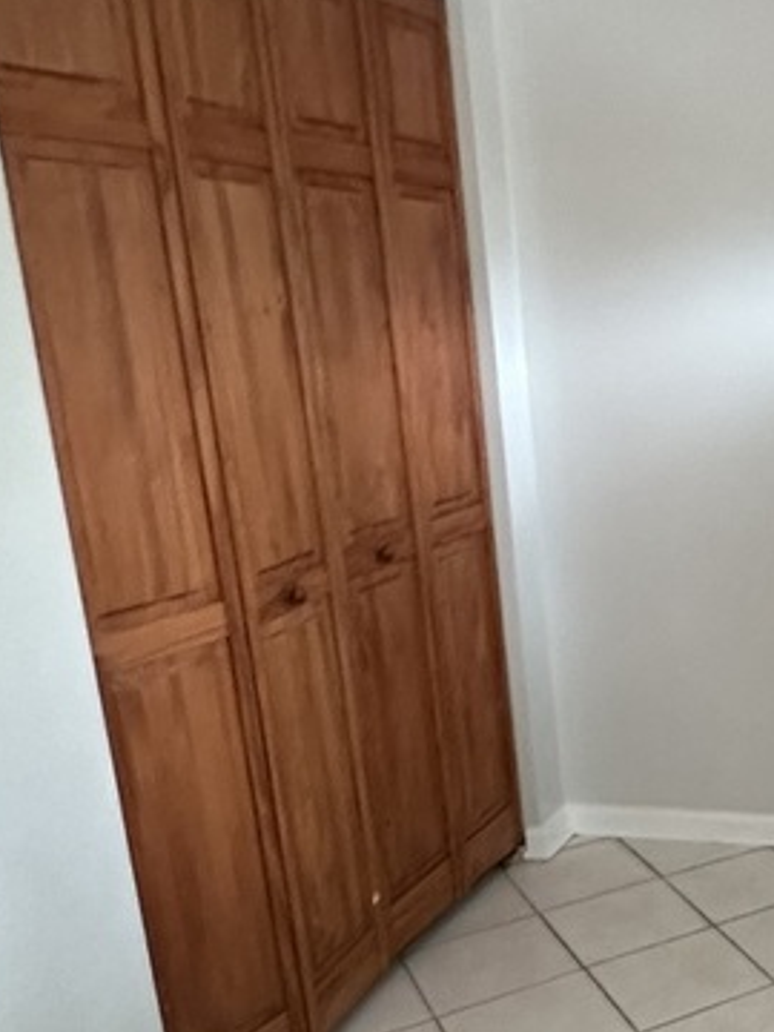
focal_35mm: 42
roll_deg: -3.4
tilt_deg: -9.1
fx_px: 1252
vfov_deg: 44.6
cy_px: 611
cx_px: 1029
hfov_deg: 27.9
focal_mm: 2.22
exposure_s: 1/60
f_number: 2.2
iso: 500
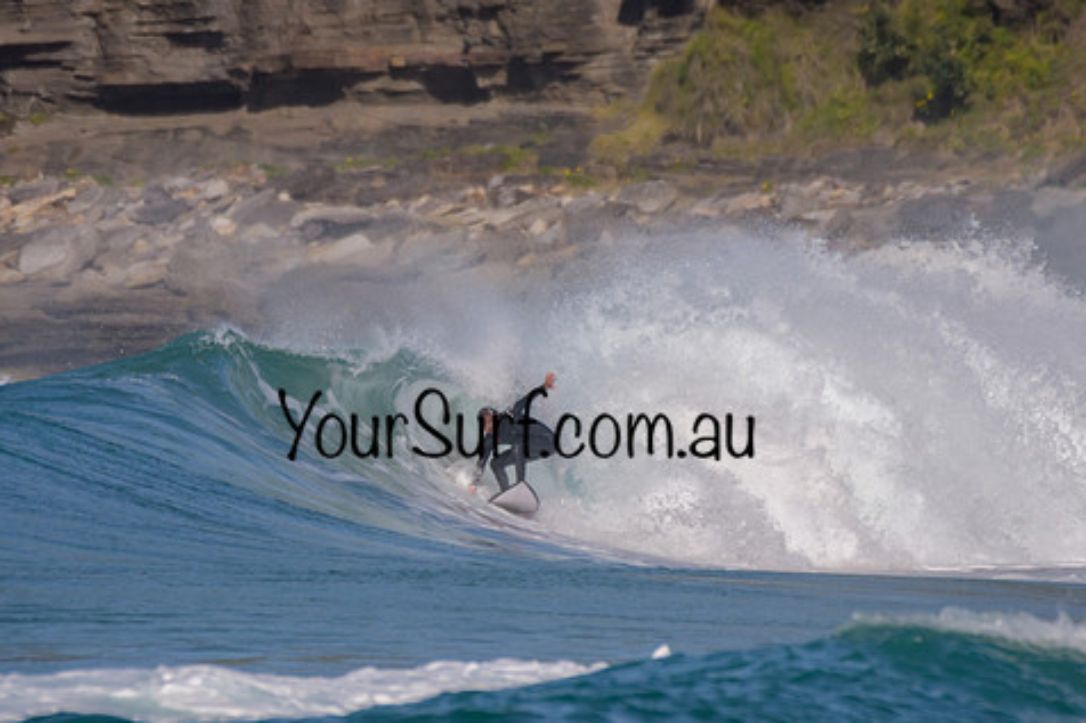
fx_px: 42247
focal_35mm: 1401
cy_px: 345
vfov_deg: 1.0
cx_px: 500
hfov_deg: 1.5
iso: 640
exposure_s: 1/2000
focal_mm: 1000
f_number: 11
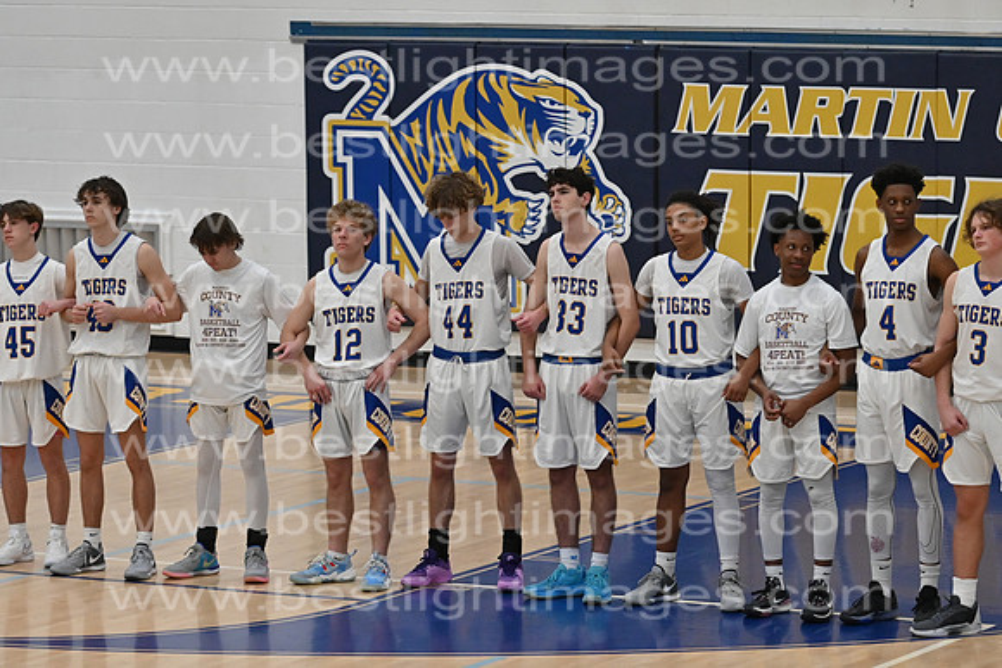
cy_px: 334
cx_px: 501
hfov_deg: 11.8
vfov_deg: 7.9
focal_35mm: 174
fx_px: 4844
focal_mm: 116
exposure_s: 1/800
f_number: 4
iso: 2800
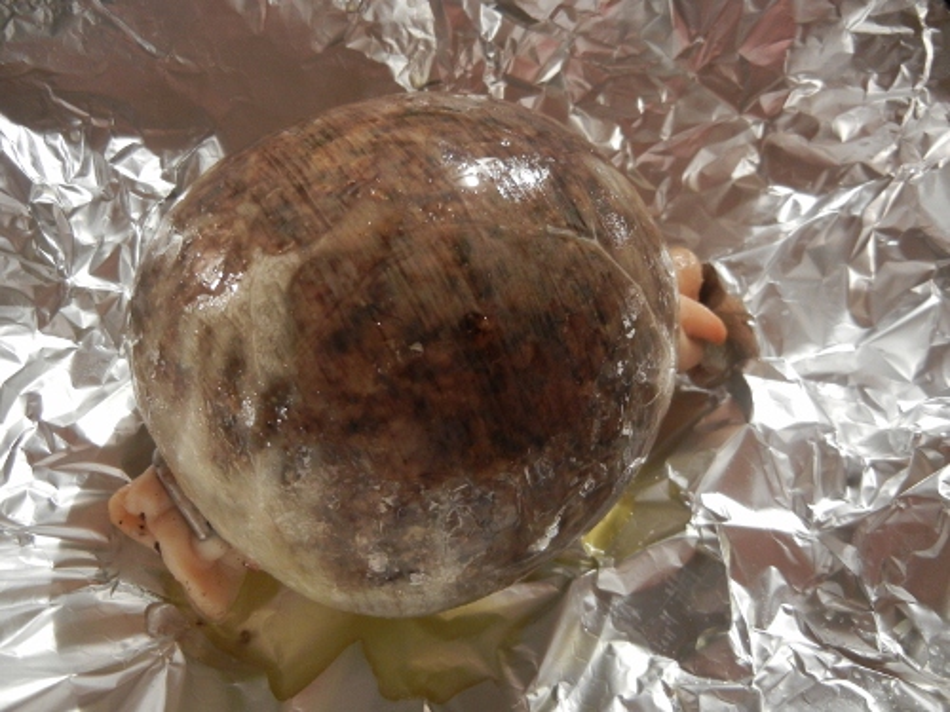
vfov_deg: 46.8
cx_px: 475
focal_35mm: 30
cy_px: 356
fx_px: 823
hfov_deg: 60.0
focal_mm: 5.4
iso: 400
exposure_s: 1/11.7
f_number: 3.5
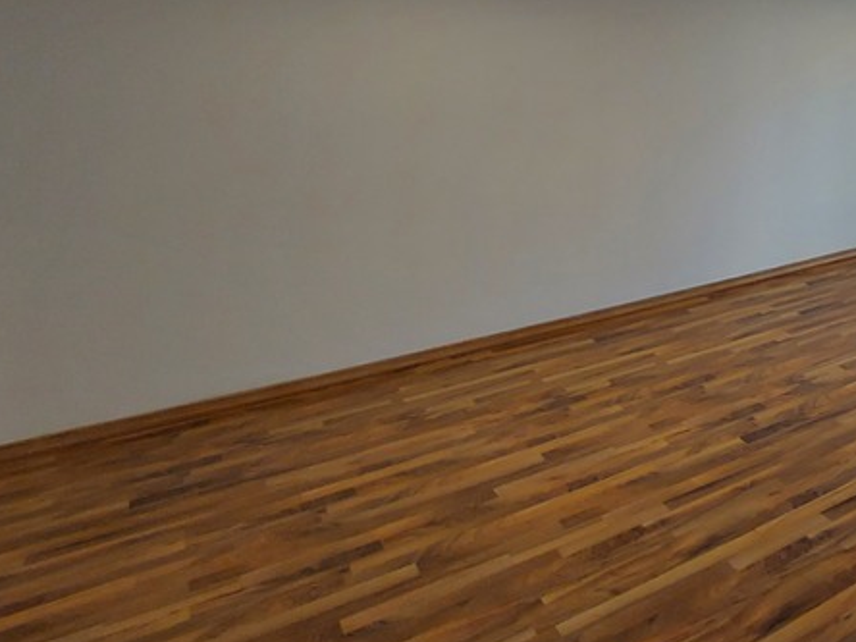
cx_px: 908
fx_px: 742
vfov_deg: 43.3
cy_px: 81
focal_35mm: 30
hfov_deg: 46.7
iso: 80
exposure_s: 1/100
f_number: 2.2
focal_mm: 1.74
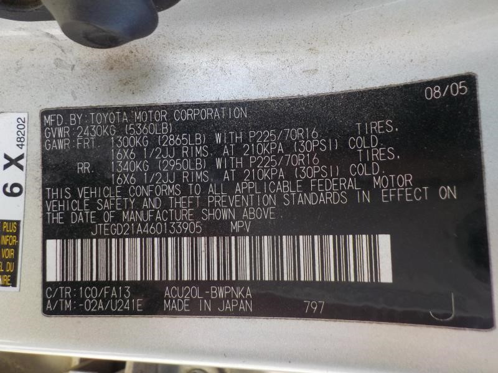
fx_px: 432
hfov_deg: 60.0
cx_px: 249
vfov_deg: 46.8
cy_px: 186
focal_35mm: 30
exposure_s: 1/50
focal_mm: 4.1
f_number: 3.3
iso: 125
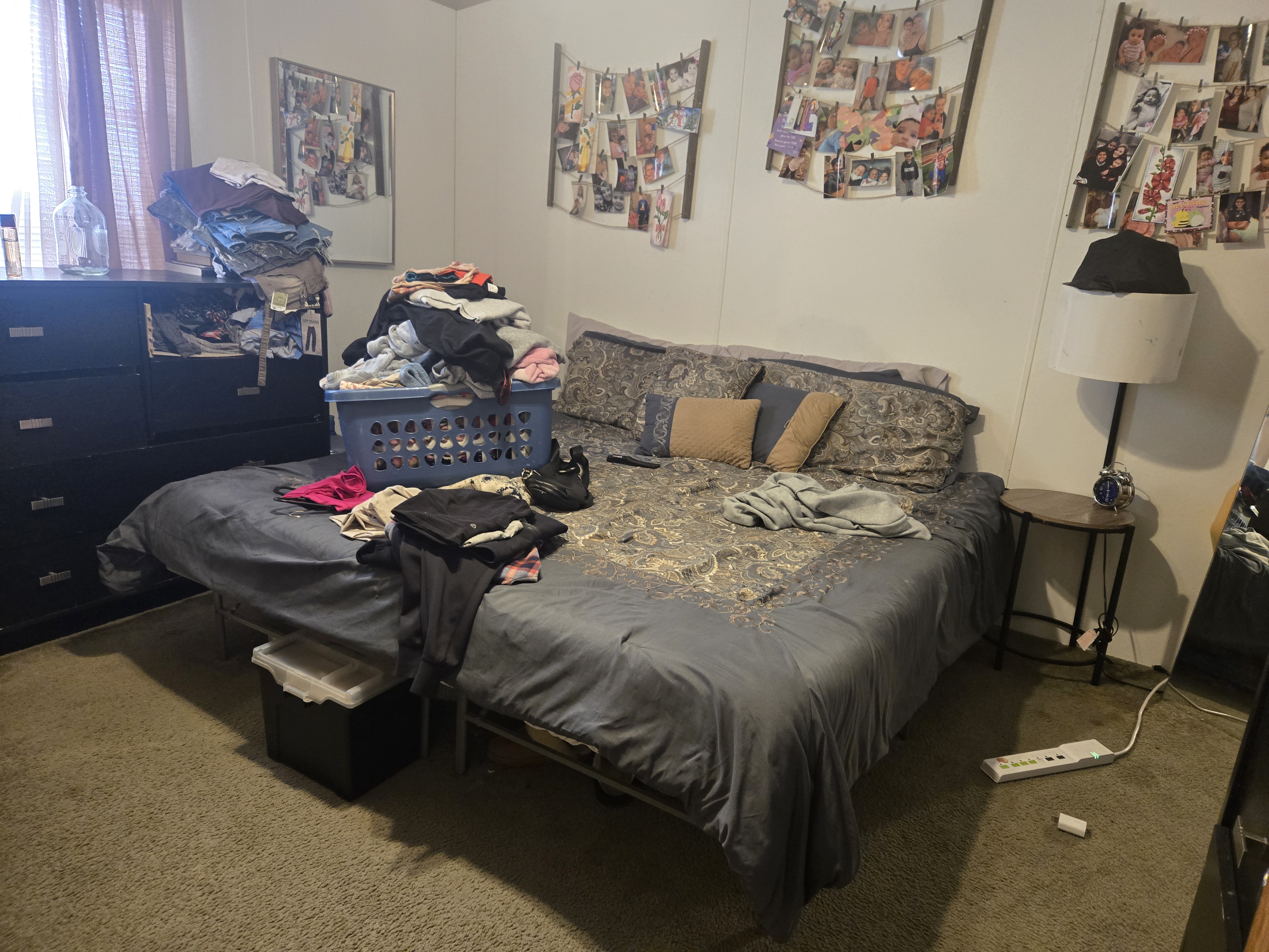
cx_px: 634
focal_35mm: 23
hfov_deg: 73.9
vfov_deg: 58.9
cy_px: 476
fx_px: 843
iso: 640
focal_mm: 5.4
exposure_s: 1/60
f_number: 1.8
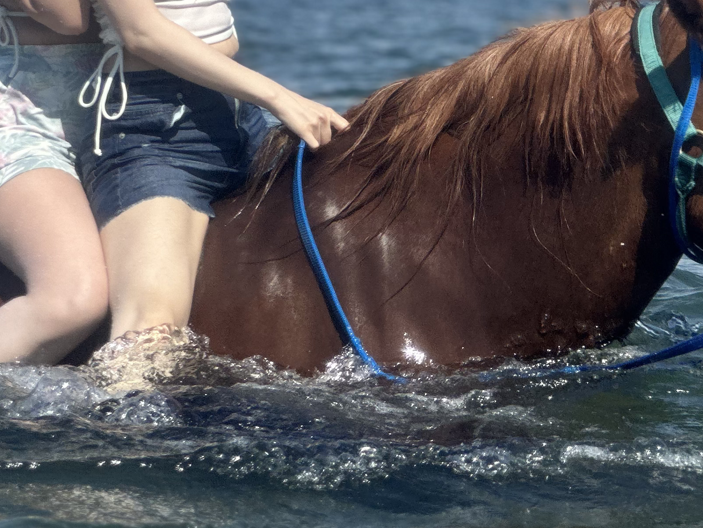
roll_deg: -3.9
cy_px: -2
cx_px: 449
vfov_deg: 7.6
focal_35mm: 194
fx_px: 3940
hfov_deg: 10.2
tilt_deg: -1.9
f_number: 2.8
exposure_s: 1/1014
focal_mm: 9
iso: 32
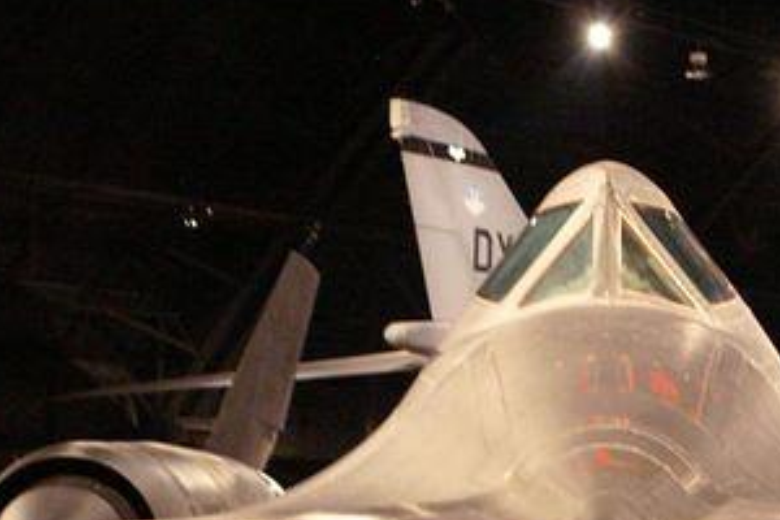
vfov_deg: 12.1
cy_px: 530
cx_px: 629
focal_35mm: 112
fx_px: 2428
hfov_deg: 18.1
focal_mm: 35
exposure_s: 1/8
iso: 3200
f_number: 5.6
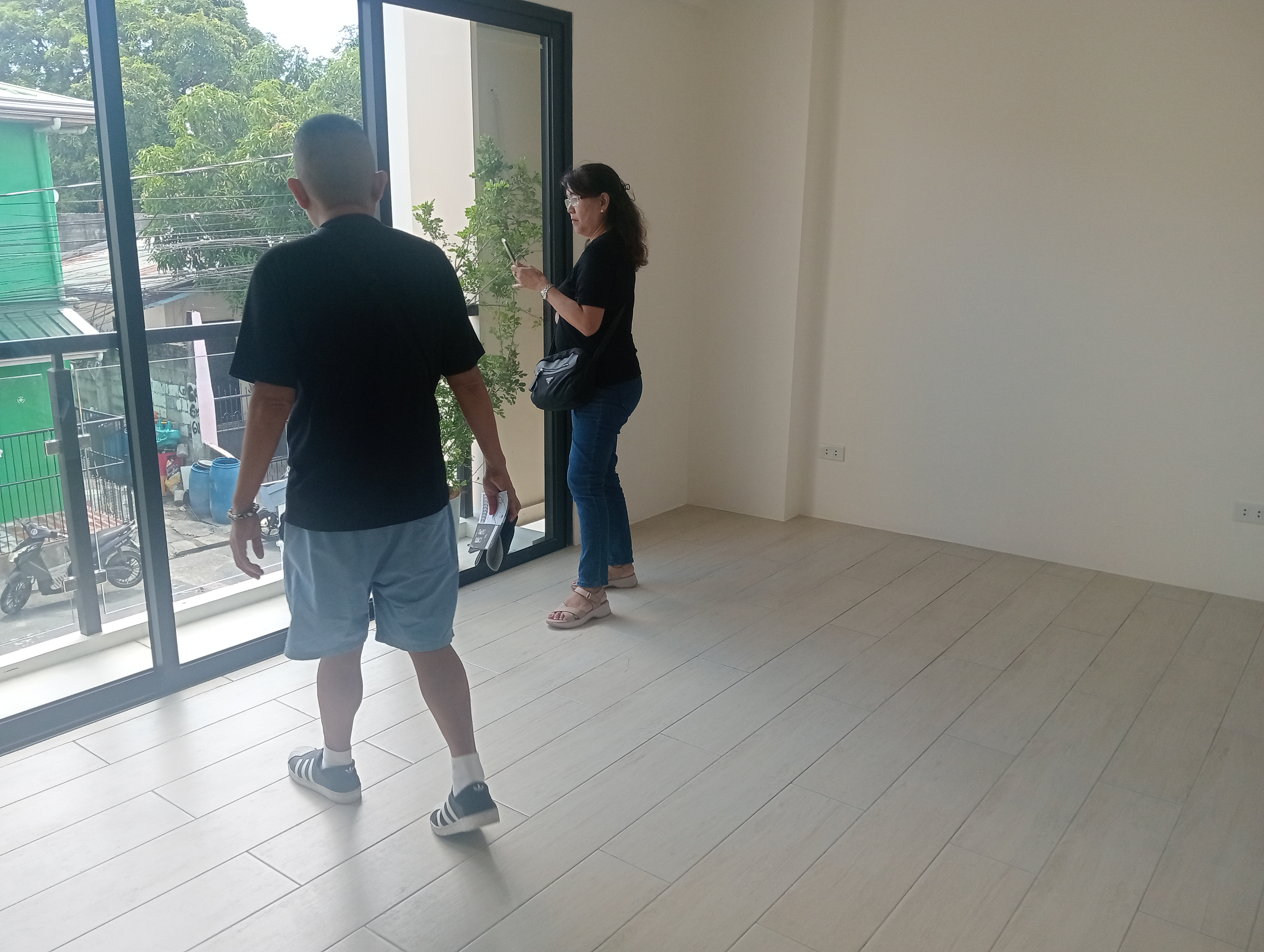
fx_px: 1024
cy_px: 476
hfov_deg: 63.4
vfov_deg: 49.9
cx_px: 632
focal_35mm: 28
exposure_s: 1/152
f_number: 1.8
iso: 100
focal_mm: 3.98
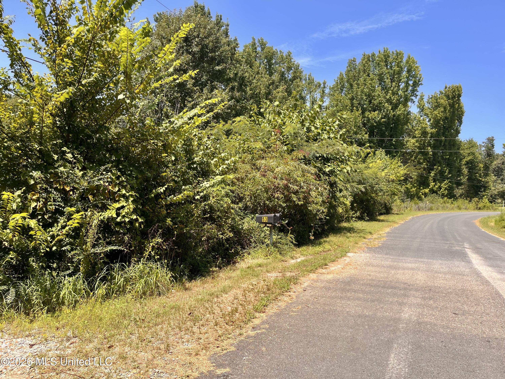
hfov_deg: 67.3
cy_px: 190
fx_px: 379
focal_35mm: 26
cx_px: 252
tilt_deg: -0.5
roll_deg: -4.1
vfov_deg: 53.1
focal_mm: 5.1
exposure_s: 1/1647
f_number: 1.6
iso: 50
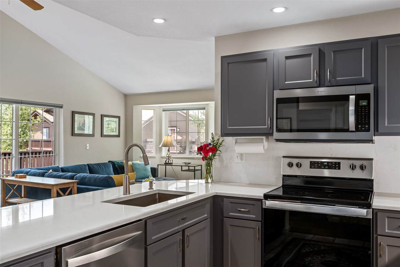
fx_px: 333
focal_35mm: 30
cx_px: 200
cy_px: 134
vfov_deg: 43.6
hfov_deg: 61.9
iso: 400
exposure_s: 1/4
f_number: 8
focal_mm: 30
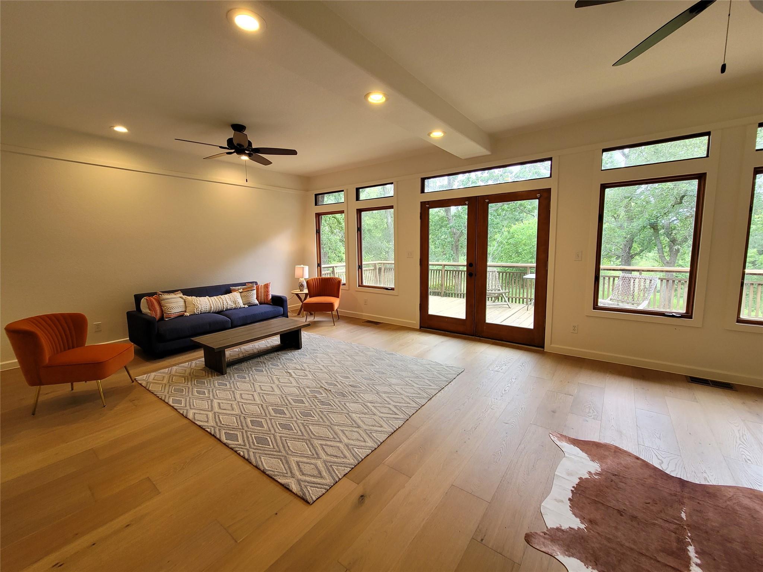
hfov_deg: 106.2
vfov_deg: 89.9
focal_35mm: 13
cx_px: 382
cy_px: 286
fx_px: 287
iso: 125
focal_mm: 2.2
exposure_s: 1/60
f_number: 2.2
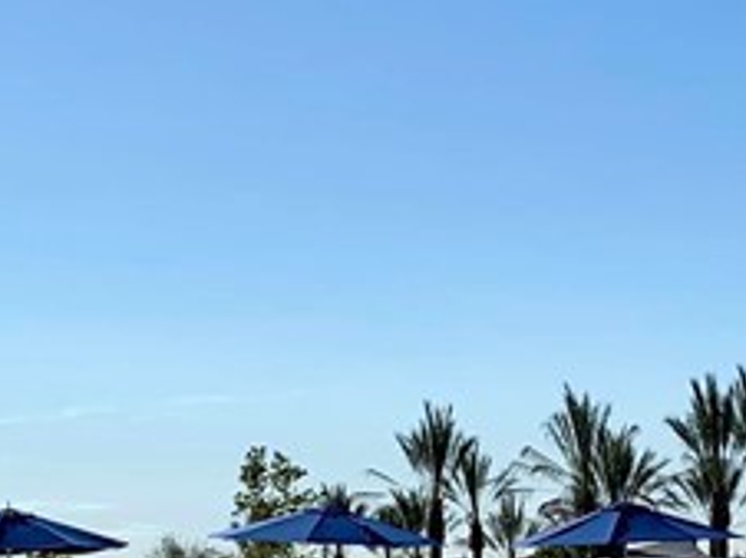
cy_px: 390
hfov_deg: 16.7
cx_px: 446
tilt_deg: +4.0
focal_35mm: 118
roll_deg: +0.0
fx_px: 2540
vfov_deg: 12.5
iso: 25
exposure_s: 1/4673
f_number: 1.8
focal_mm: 4.25
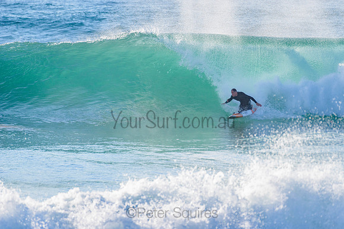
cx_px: 211
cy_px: 90
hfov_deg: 3.4
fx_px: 5861
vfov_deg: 2.2
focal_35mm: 613
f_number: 5.6
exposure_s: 1/2000
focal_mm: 500
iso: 220
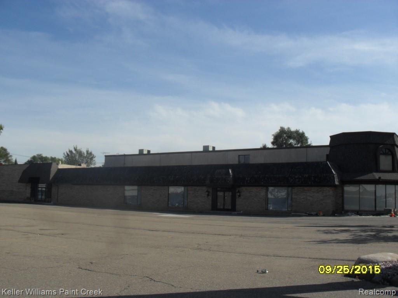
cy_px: 149
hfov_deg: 52.6
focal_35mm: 35
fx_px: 402
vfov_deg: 40.7
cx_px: 199
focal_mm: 6.3
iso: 100
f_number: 8.4
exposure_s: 1/350
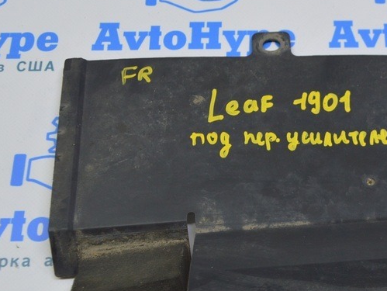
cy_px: 191
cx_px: 332
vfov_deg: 22.5
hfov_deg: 28.9
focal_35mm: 65
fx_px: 727
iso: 400
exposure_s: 1/30
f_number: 5.6
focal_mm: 22
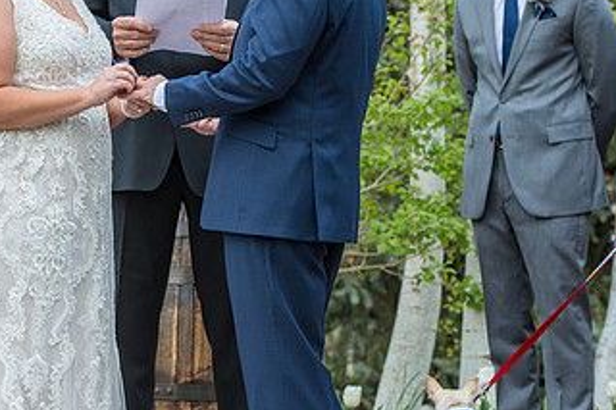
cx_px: 144
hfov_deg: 13.1
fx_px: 2668
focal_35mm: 156
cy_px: 80
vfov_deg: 8.8
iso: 400
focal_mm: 86
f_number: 5
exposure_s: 1/200
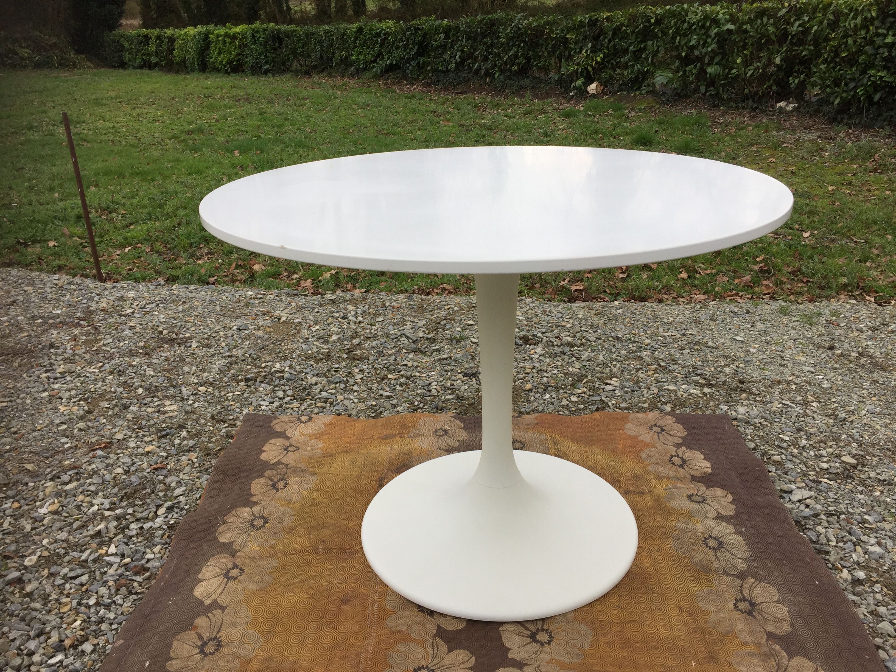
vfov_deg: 48.2
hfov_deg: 61.7
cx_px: 448
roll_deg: -1.2
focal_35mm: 29
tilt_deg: -26.2
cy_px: 336
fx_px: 751
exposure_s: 1/488
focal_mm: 4.15
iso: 32
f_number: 2.2
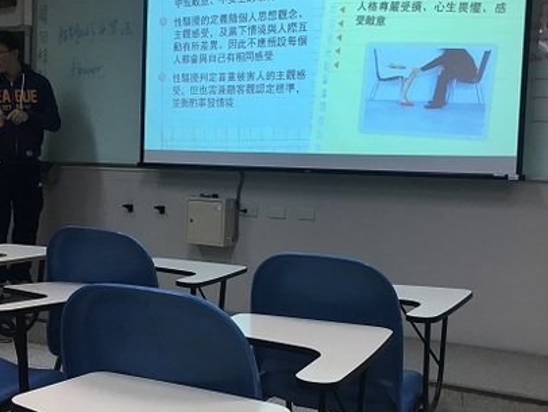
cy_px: 207
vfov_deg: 29.1
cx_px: 252
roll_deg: -1.6
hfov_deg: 38.1
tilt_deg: -1.3
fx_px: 792
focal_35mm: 50
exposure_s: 1/30
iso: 25
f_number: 2.2
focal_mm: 4.15
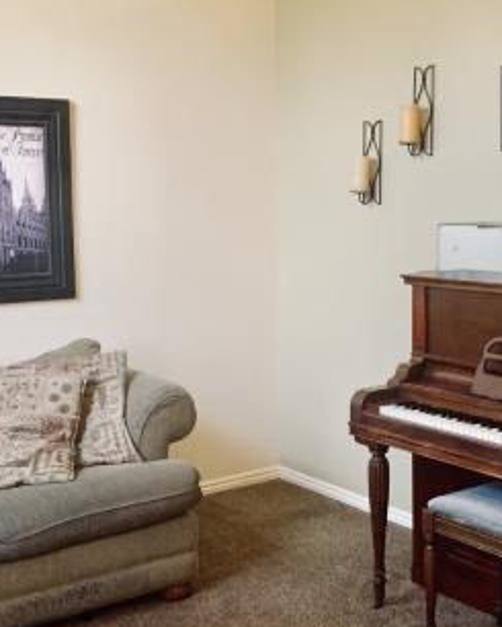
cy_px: 320
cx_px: 281
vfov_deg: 35.3
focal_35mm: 53
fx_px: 984
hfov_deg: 28.6
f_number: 1.8
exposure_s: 1/40
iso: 320
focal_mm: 4.25
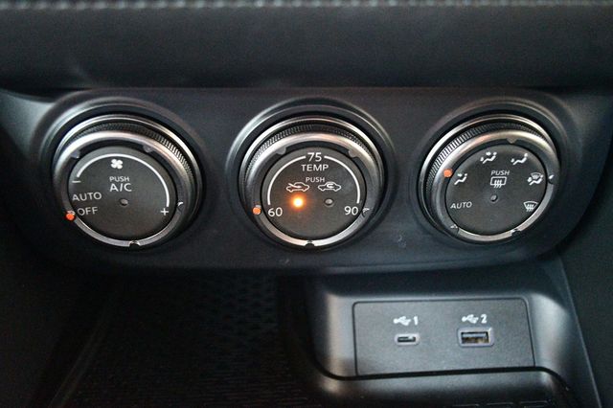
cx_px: 306
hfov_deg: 57.2
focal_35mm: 33
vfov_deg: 39.9
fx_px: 562
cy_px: 204
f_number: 4
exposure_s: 1/8
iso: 12800
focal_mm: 22
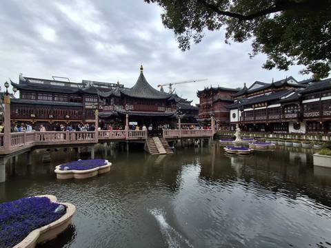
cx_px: 166
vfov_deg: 78.1
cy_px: 124
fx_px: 153
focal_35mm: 16
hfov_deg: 94.5
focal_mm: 1.64
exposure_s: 1/1821
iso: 40
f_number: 2.2
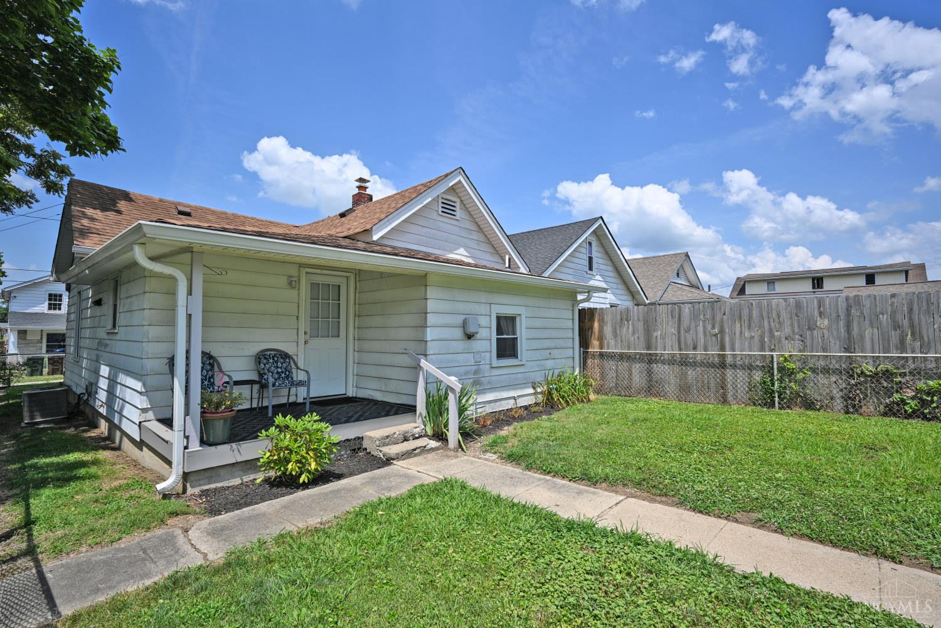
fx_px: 431
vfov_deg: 72.1
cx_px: 470
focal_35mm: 16
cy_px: 314
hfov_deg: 95.0
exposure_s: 1/400
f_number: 7.1
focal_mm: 16.5
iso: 100
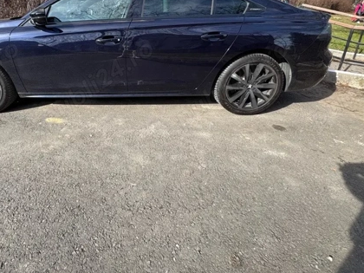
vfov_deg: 64.1
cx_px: 132
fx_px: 210
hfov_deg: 79.9
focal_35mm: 20
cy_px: 88
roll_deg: +2.9
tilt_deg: -19.5
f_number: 2.2
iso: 40
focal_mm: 2.22
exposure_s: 1/322
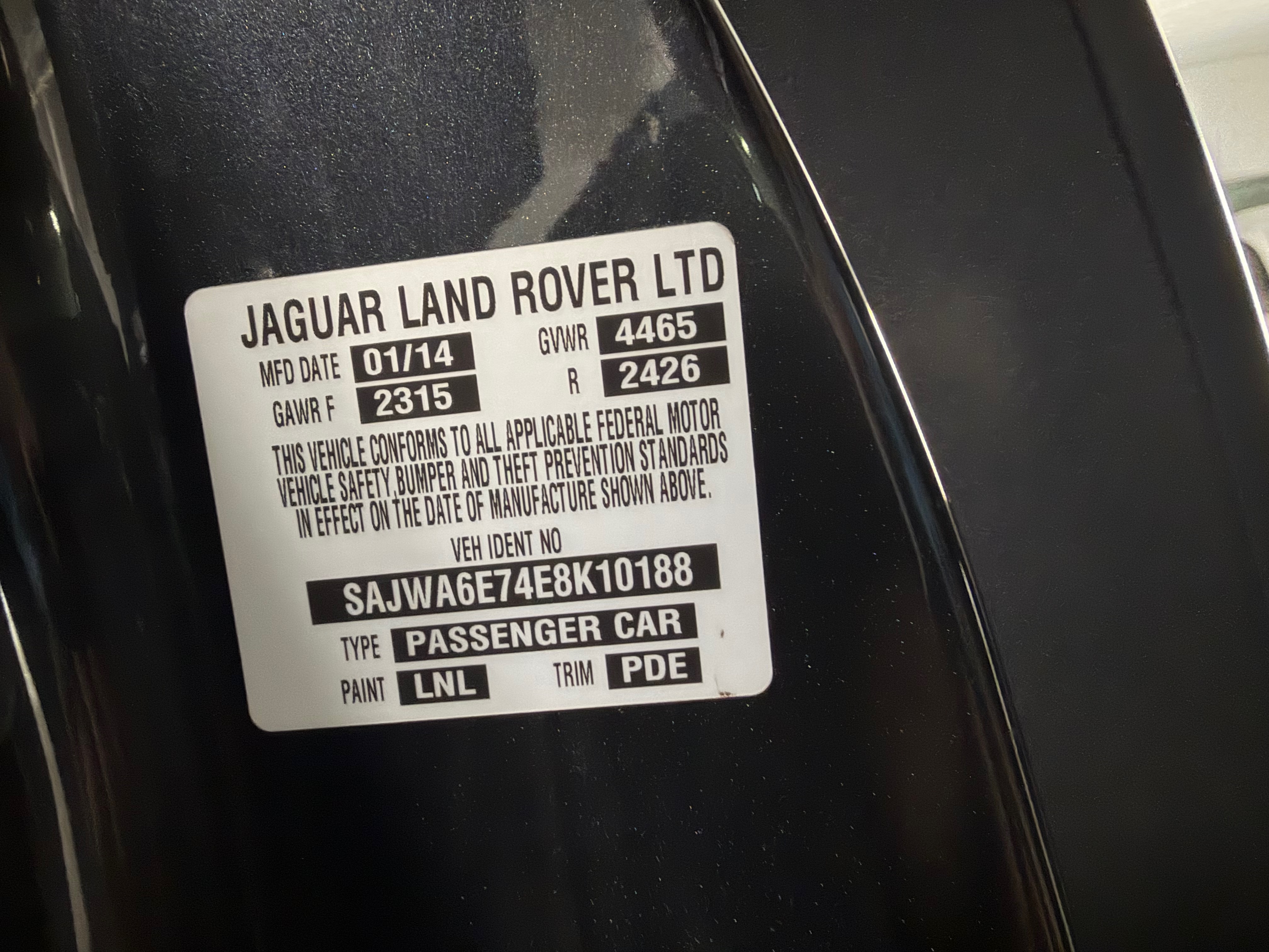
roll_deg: +6.7
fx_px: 880
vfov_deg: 56.8
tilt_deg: -9.0
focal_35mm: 24
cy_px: 476
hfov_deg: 71.6
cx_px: 634
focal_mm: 2.22
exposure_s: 1/17
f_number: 2.2
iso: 500
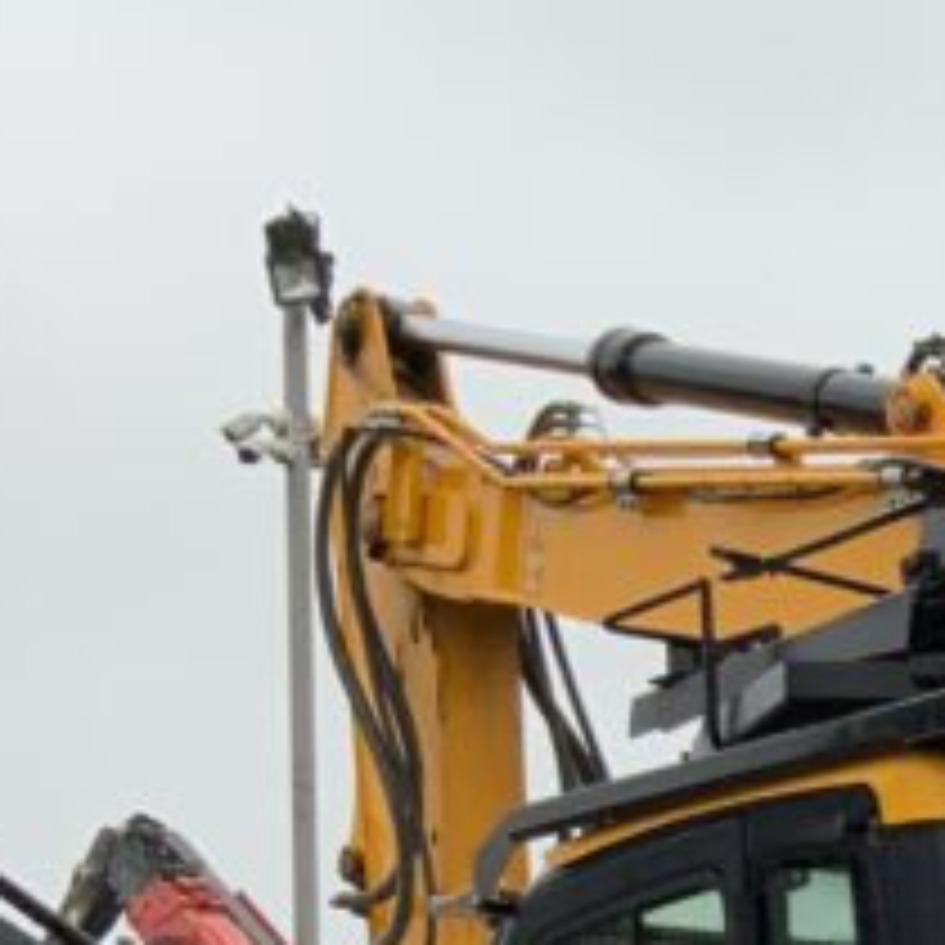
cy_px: 1472
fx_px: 3861
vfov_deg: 13.1
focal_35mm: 125
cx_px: 1840
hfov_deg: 12.4
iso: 16
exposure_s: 1/238
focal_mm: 3
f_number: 1.8
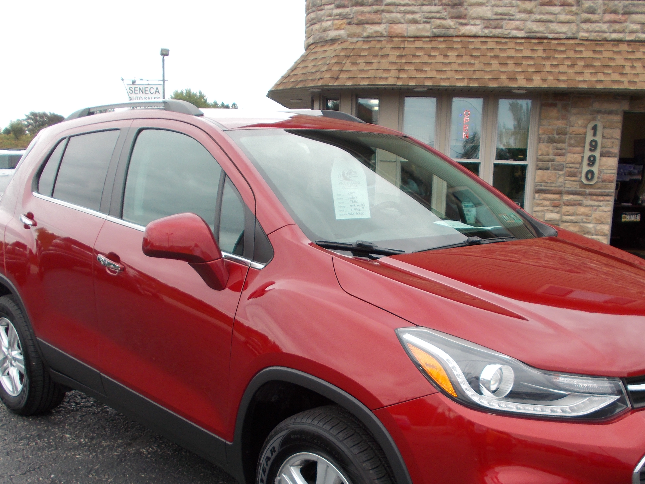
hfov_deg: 47.7
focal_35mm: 39
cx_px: 365
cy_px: 330
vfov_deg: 36.4
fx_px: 727
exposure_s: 1/125
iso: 80
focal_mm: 4.6
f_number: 3.2
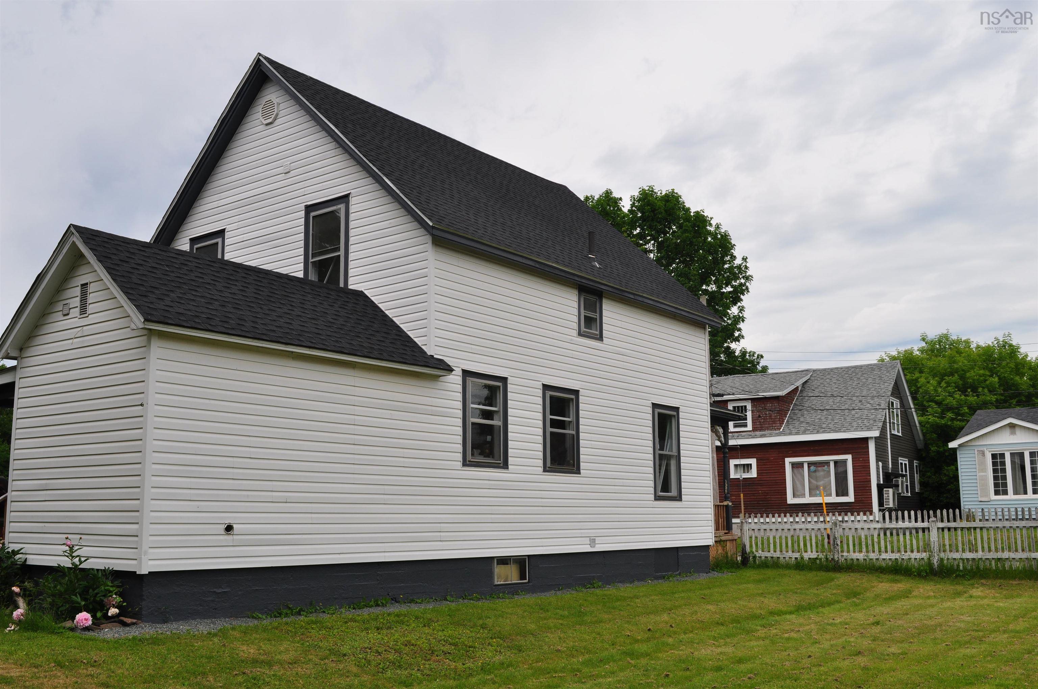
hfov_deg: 53.2
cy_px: 344
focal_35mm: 36
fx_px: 1037
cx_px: 519
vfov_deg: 36.8
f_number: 10
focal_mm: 24
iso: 200
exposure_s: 1/320
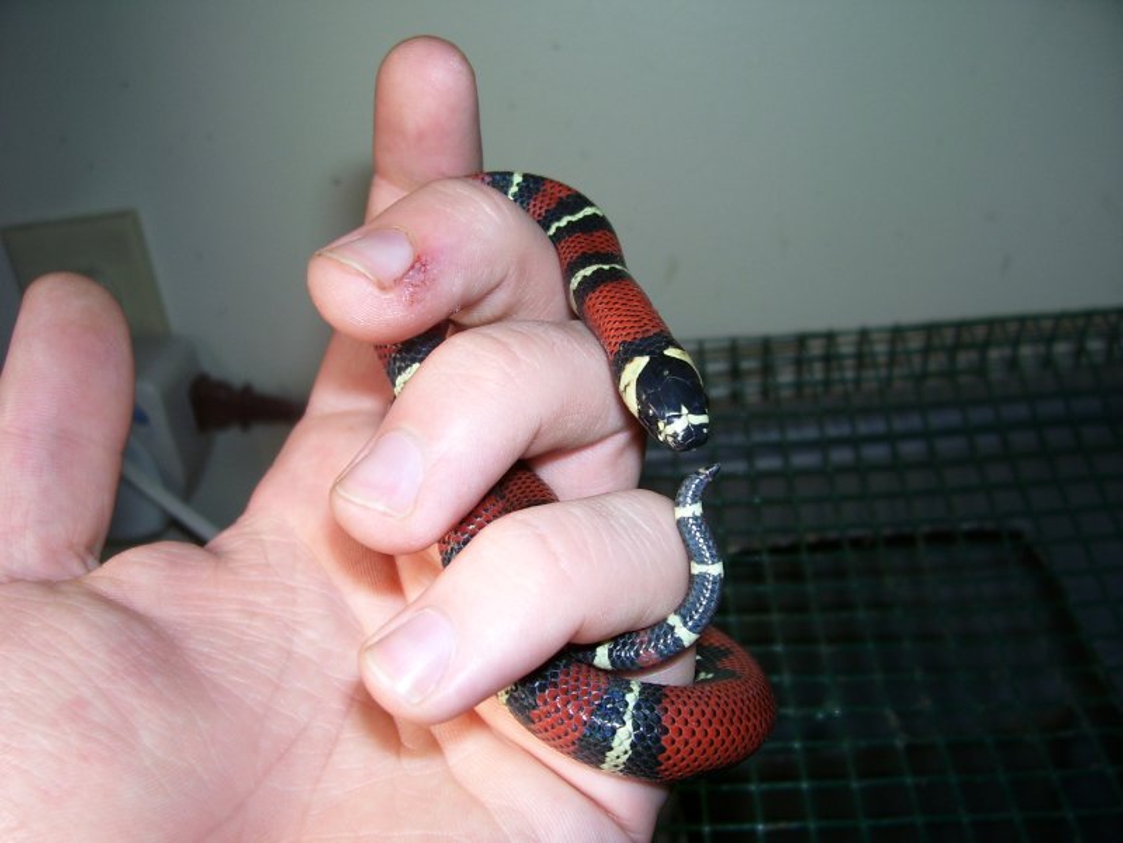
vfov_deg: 41.8
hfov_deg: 54.0
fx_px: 1103
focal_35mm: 34
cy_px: 422
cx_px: 562
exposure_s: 1/60
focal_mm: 5.6
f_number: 2.7
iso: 80
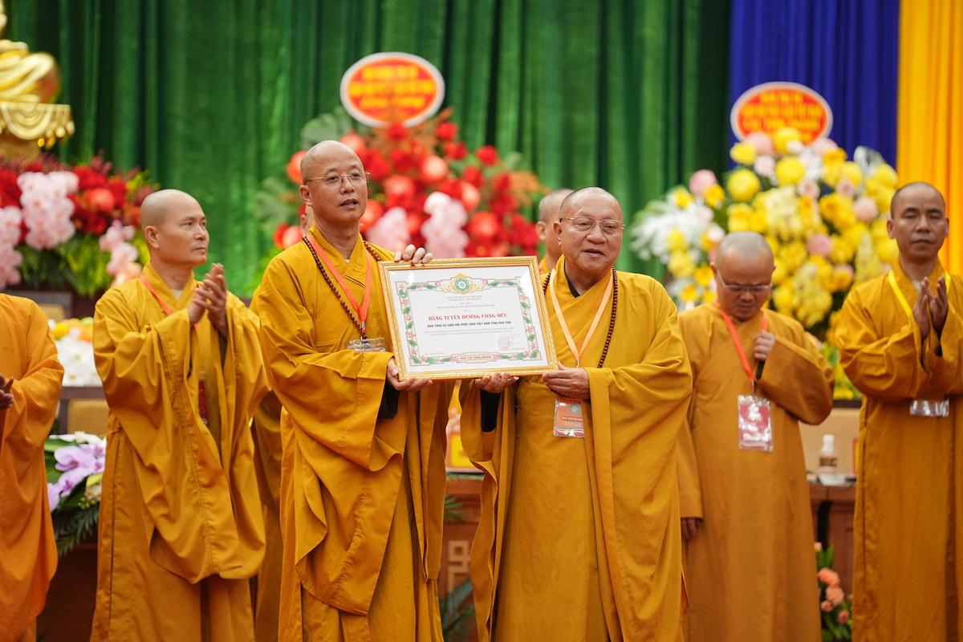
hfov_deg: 10.3
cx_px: 482
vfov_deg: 6.9
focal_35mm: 200
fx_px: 5350
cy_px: 321
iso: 1250
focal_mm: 200
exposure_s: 1/125
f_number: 2.8
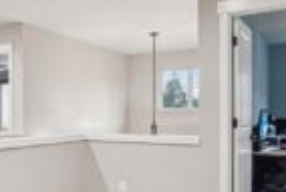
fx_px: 358
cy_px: 128
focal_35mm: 45
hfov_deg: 40.1
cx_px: 24
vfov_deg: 29.7
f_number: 8
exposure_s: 1/25
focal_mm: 16
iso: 1600
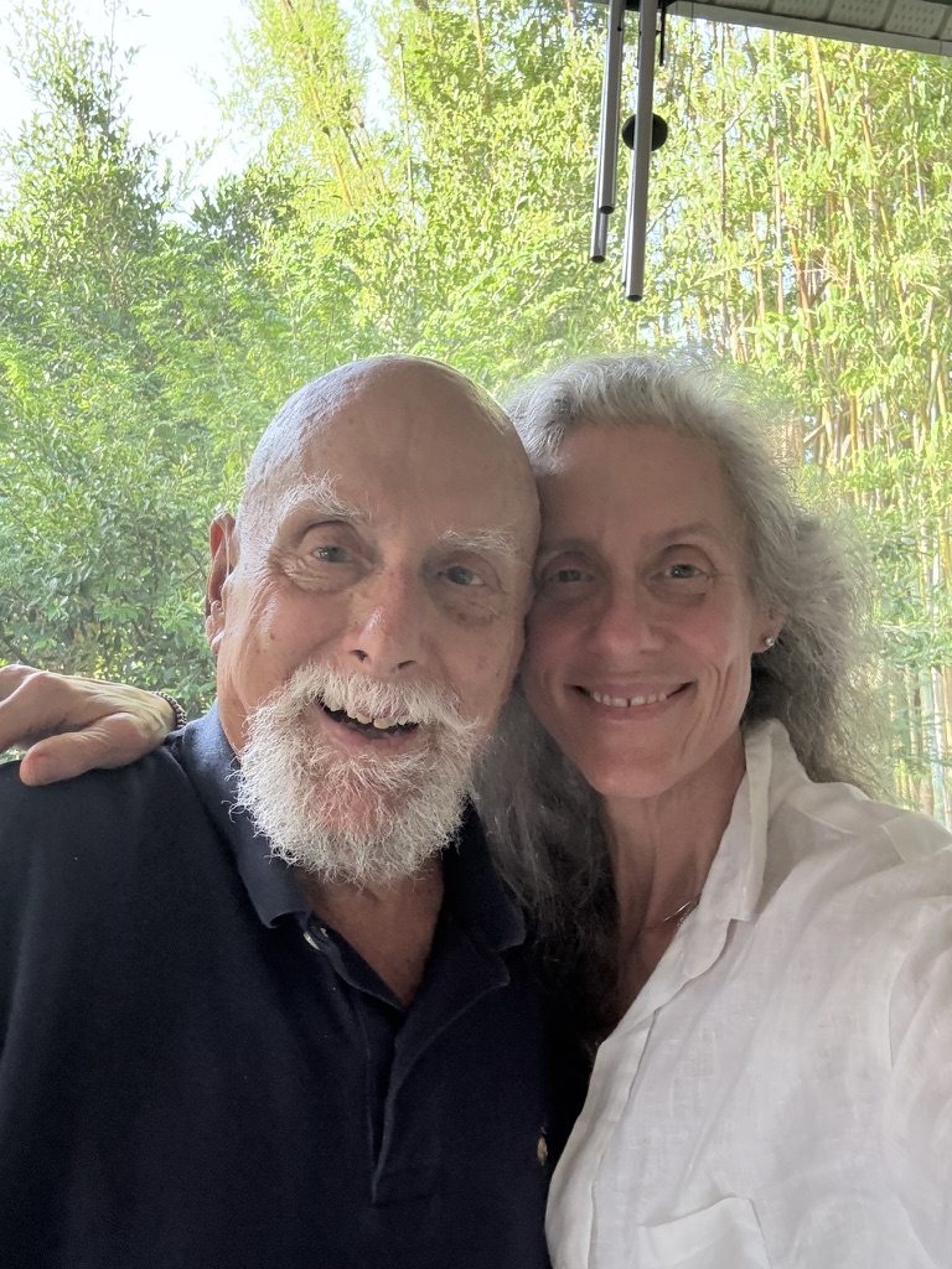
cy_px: 634
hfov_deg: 46.8
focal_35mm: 30
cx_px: 476
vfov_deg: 60.0
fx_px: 1100
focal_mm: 2.69
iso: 200
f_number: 1.9
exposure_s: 1/60
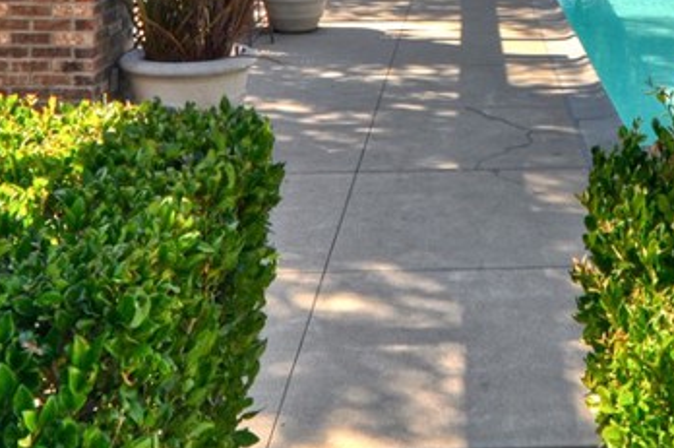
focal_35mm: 53
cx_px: 579
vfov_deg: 22.8
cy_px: -126
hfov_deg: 35.8
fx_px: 991
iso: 200
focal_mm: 12
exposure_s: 1/400
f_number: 8
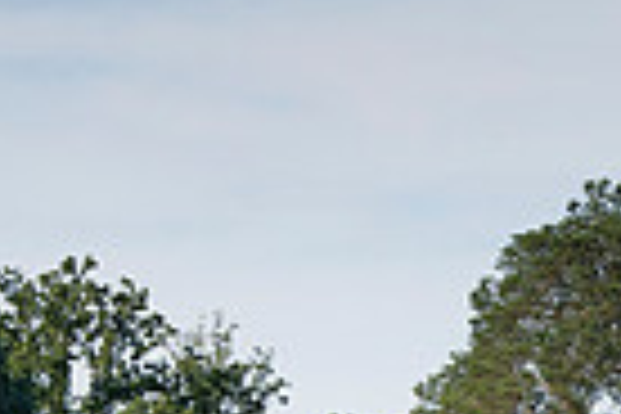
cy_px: 810
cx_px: 850
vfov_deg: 3.0
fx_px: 7986
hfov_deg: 4.4
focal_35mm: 463
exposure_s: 1/1600
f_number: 8
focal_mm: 110
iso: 1000
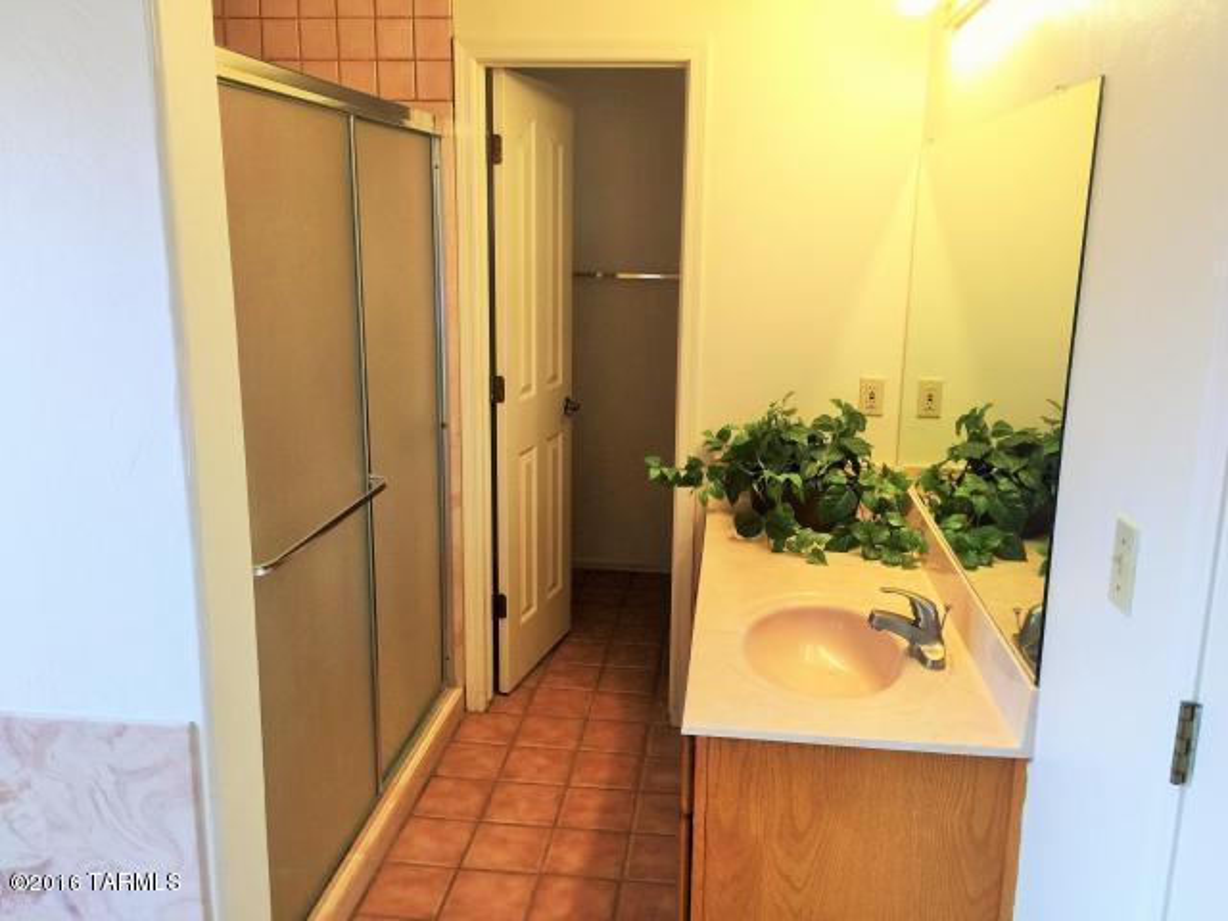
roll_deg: -2.5
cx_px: 614
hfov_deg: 61.7
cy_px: 460
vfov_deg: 48.2
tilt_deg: -13.7
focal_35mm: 29
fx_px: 1029
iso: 50
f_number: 2.2
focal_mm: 4.15
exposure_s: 1/30
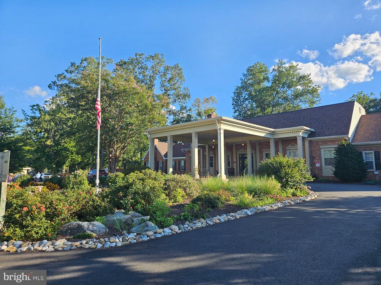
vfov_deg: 58.9
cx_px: 190
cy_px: 142
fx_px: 253
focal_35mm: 23
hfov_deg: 73.9
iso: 25
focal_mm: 5.4
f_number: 1.8
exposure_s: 1/619
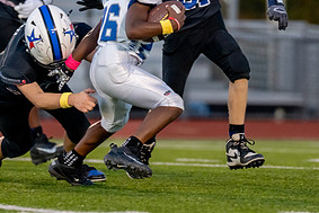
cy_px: -2
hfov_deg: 3.5
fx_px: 5266
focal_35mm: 594
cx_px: 124
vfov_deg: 2.3
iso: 1600
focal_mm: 200
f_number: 2.8
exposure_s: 1/1250
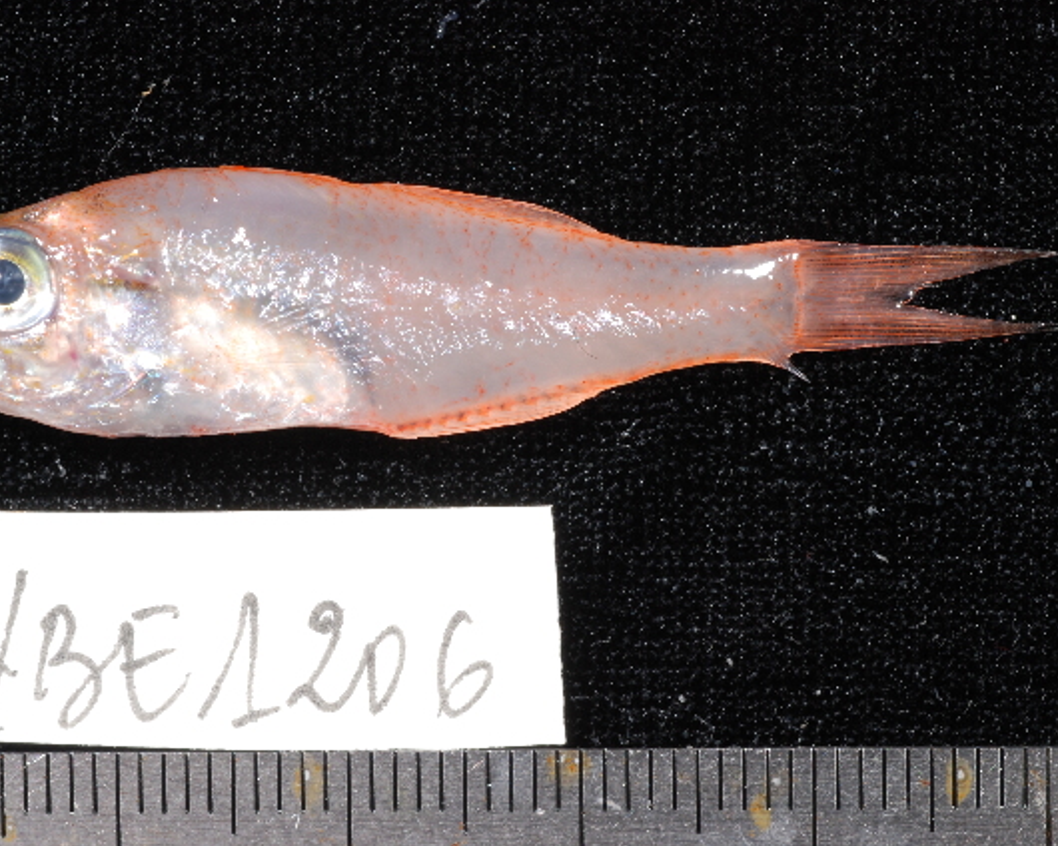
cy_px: 425
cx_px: 470
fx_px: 3194
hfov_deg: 18.8
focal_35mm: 102
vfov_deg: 15.1
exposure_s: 1/80
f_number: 25
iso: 200
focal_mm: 60
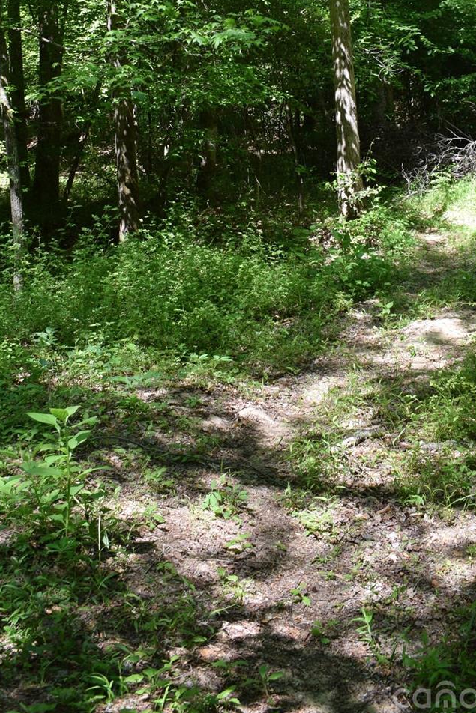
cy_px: 151
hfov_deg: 26.6
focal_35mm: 51
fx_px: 1007
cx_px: 235
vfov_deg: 37.7
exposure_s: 1/200
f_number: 7.1
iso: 400
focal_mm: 21
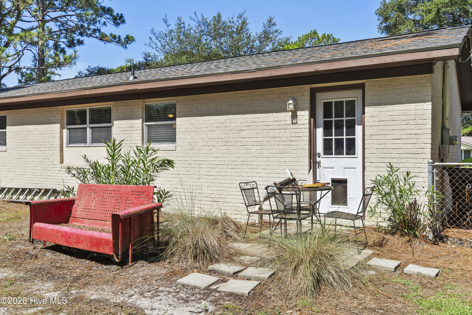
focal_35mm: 32
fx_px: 420
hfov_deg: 58.7
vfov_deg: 41.1
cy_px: 158
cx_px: 236
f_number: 6.3
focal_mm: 32
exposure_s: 1/1600
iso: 200
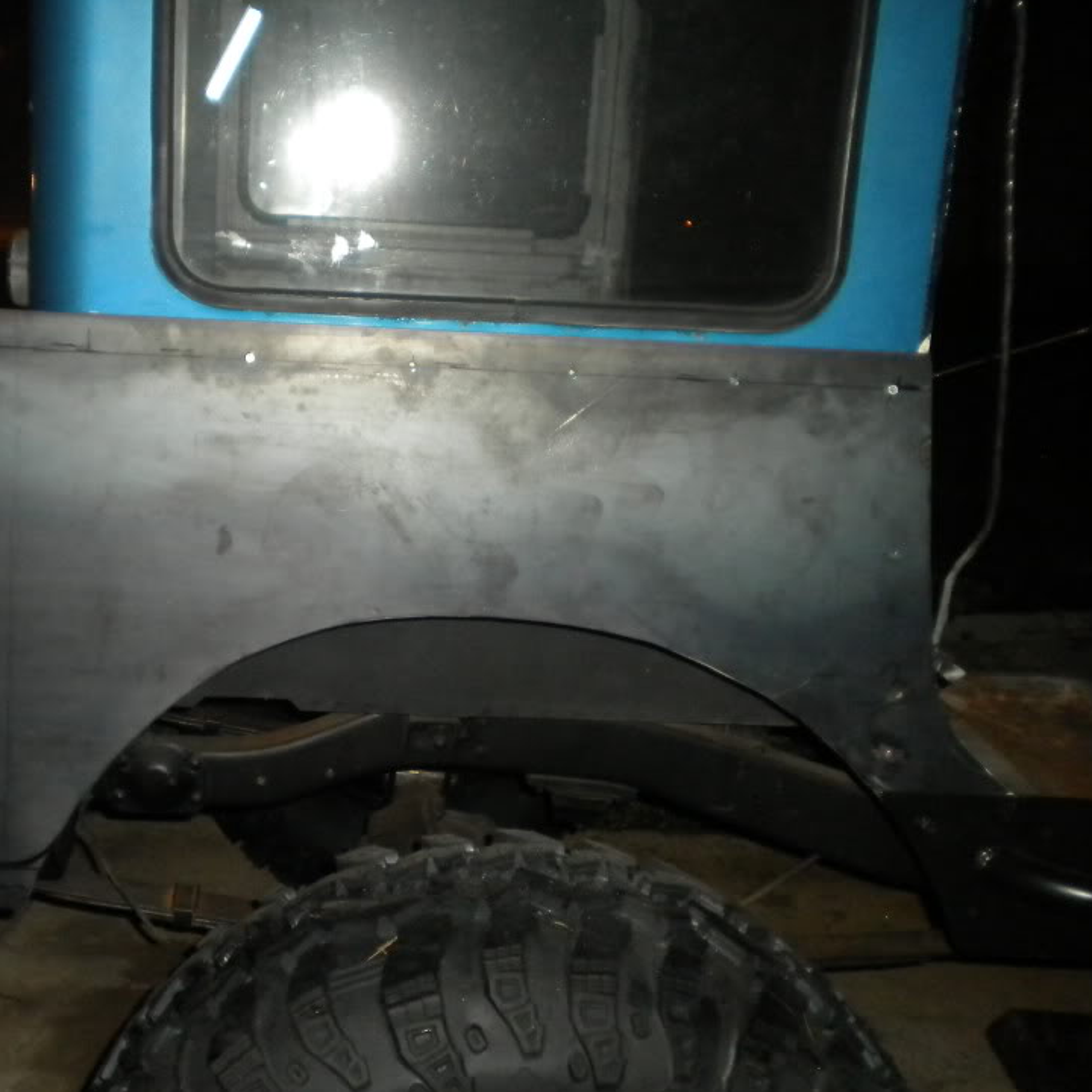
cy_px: 531
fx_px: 1570
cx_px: 361
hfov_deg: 37.9
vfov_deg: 38.3
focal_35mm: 44
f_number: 3.1
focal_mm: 6.3
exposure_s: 1/30
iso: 400
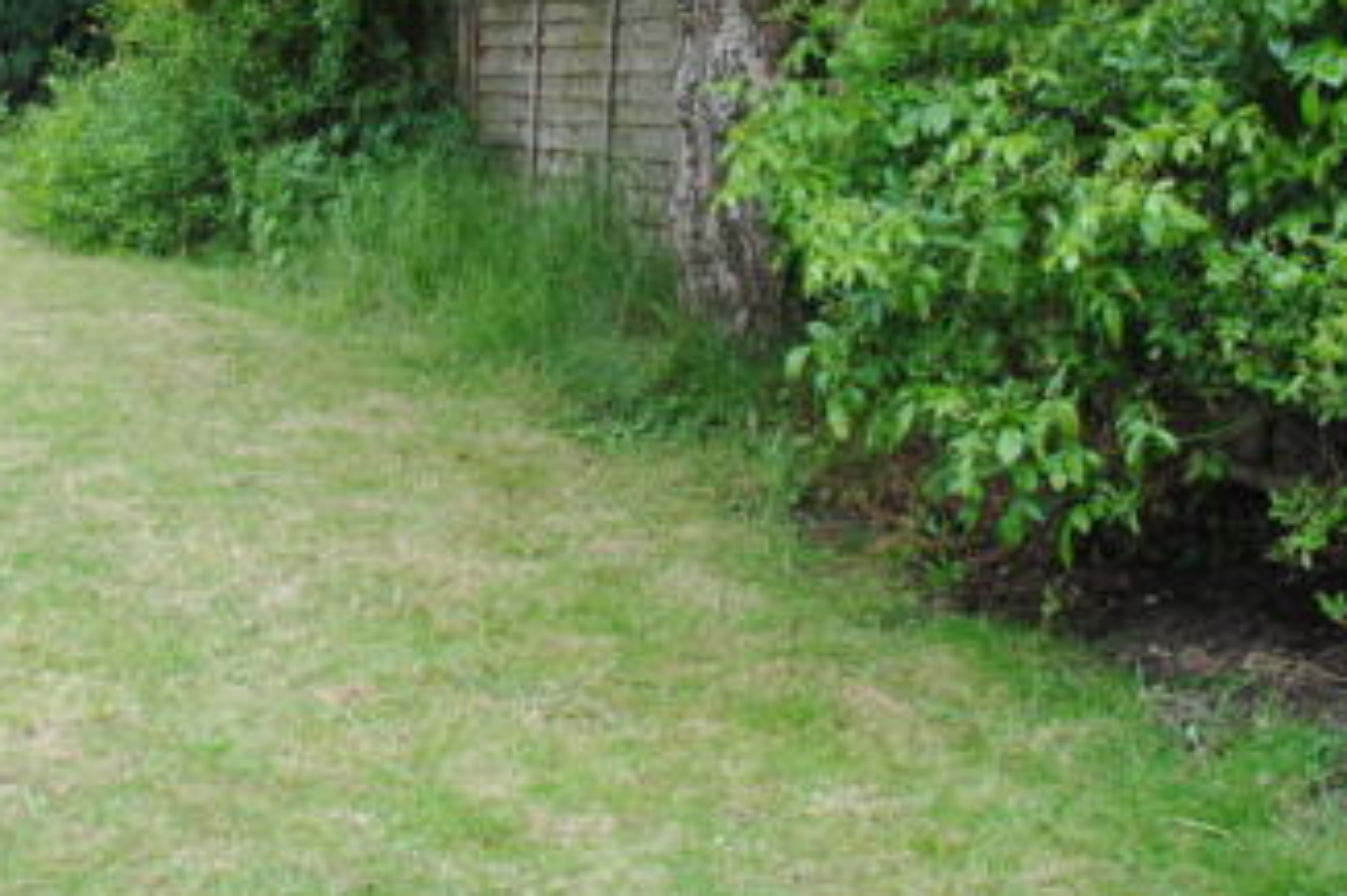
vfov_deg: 24.1
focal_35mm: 54
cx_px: 370
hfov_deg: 36.2
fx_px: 2019
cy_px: 35
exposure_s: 1/125
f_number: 5.6
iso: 200
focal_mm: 18
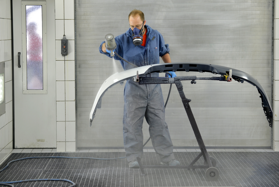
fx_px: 899
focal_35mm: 116
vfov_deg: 11.8
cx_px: 140
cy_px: 94
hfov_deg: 17.6
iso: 200
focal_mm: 116
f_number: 6.3
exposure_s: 1/100
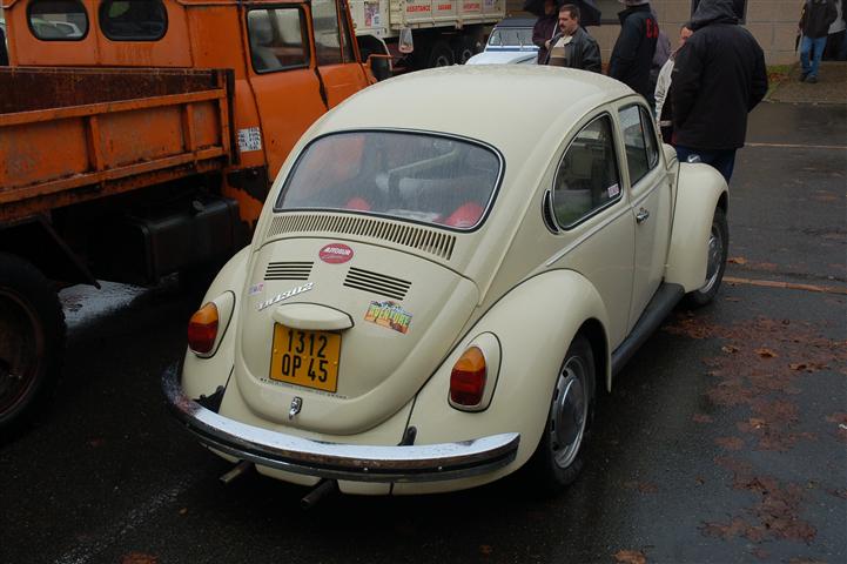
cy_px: 282
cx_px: 424
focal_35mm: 40
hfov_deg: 47.9
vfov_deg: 33.0
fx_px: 952
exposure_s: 1/160
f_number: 6.3
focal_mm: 27
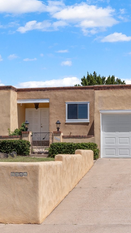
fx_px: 408
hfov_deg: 18.3
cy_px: 151
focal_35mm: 66
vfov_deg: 31.7
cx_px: 59
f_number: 9
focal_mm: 31
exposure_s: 1/1600
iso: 400
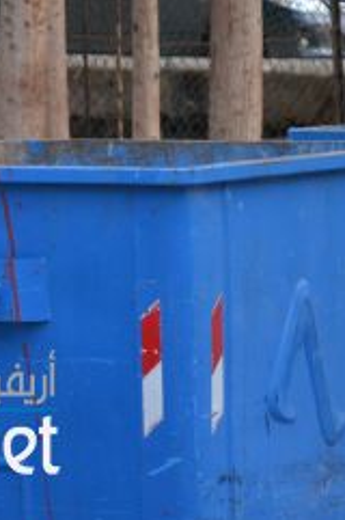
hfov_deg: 4.2
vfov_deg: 6.3
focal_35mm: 328
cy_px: 133
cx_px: -104
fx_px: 4732
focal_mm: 85
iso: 1250
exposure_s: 1/125
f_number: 5.6
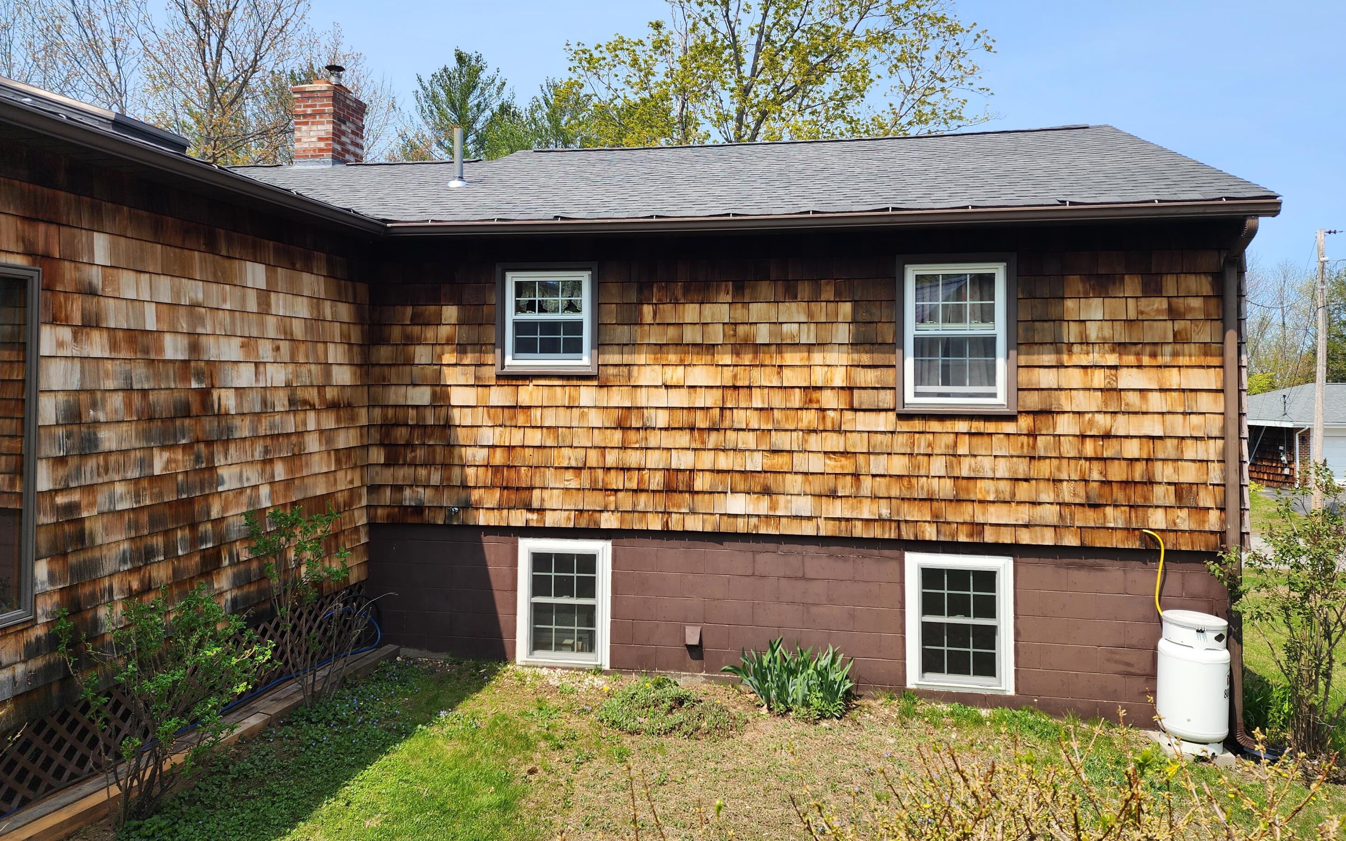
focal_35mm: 25
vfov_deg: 49.2
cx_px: 687
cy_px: 369
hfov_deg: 72.5
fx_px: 917
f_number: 1.8
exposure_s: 1/675
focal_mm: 6.4
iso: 12
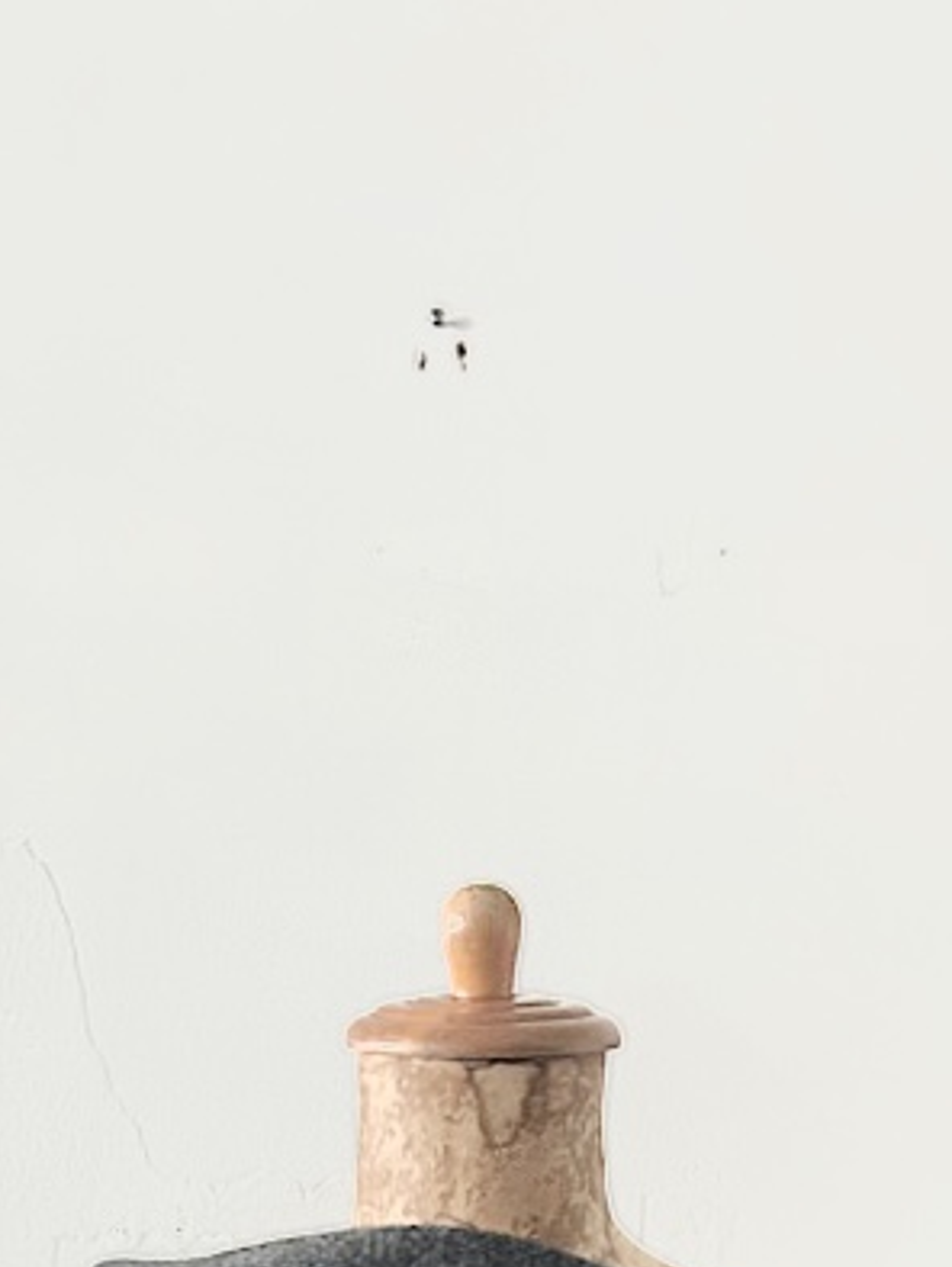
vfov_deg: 20.3
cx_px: 515
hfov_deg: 17.8
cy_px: 1896
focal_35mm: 83
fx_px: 3040
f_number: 1.5
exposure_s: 1/60
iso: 500
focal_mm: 5.7
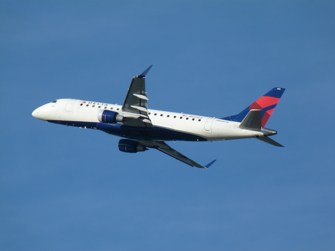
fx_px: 4897
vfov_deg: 2.9
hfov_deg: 3.9
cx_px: 168
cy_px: 126
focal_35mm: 506
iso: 100
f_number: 5.6
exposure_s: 1/500
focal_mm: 91
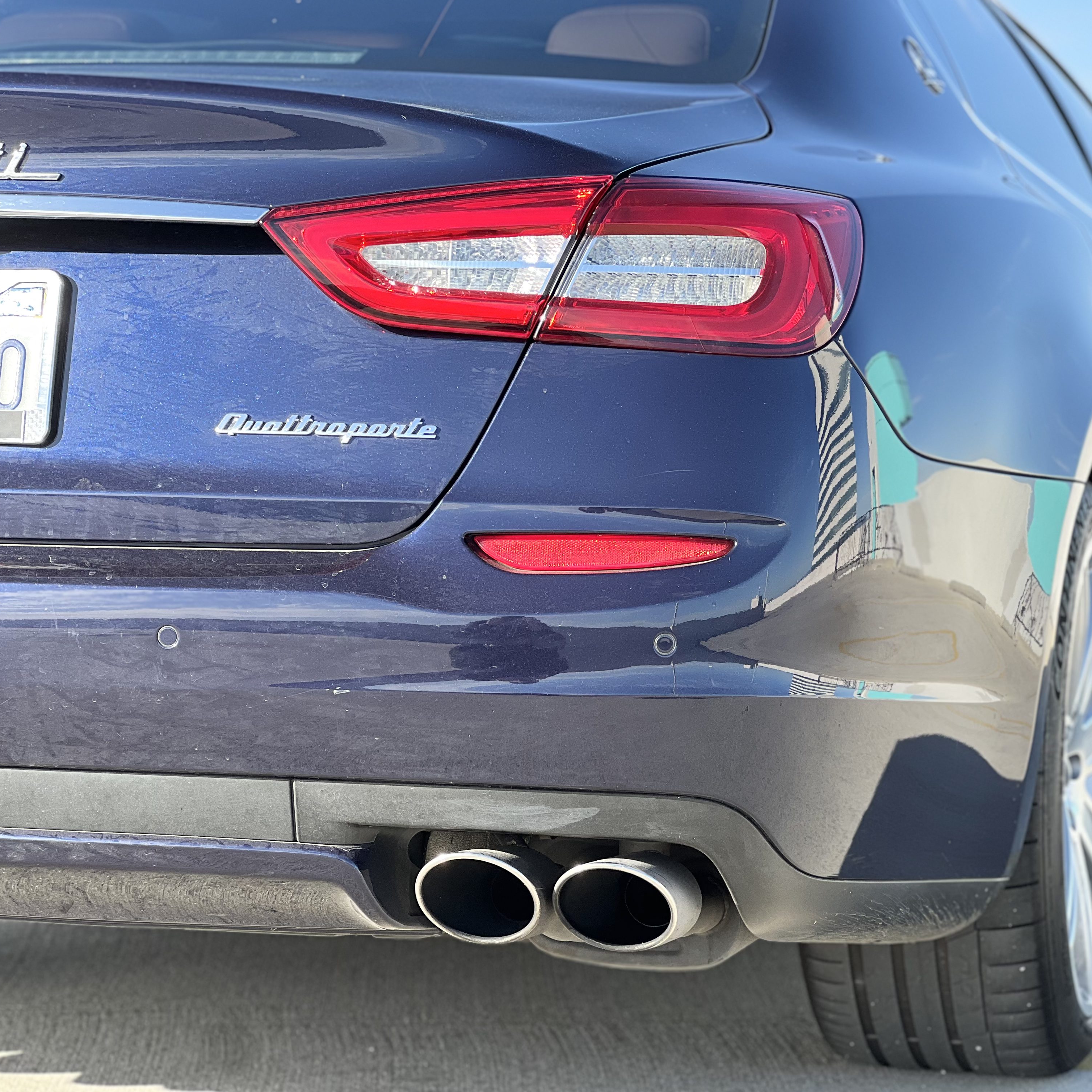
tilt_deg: -2.2
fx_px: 3248
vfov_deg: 19.1
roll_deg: -0.4
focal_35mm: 91
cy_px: 545
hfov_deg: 19.0
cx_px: 696
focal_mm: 9
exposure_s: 1/172
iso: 32
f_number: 2.8
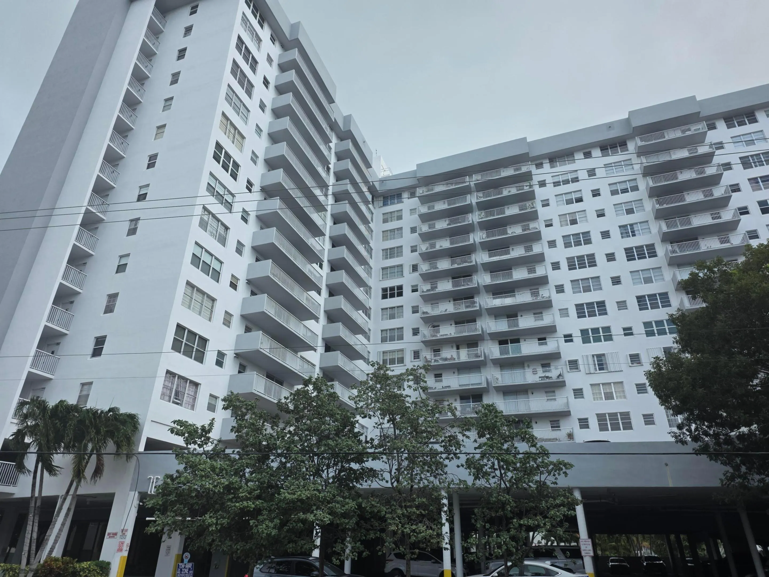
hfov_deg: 73.9
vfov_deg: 58.9
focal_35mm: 23
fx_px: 511
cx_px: 384
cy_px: 288
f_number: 1.7
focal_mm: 6.3
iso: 80
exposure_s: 1/3474
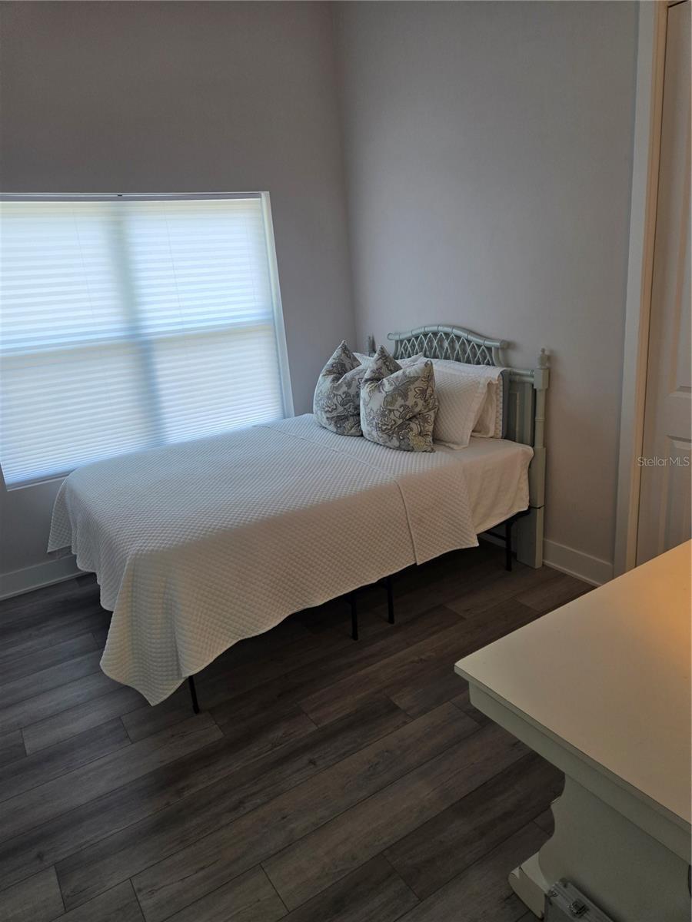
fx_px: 613
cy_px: 461
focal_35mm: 23
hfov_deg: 58.9
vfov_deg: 73.9
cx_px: 346
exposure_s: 1/120
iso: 50
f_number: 1.8
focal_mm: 5.4
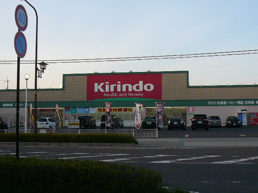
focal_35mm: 45
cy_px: 96
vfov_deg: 32.2
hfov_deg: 42.1
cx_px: 129
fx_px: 335
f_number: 2.9
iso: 100
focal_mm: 4.9
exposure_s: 1/400
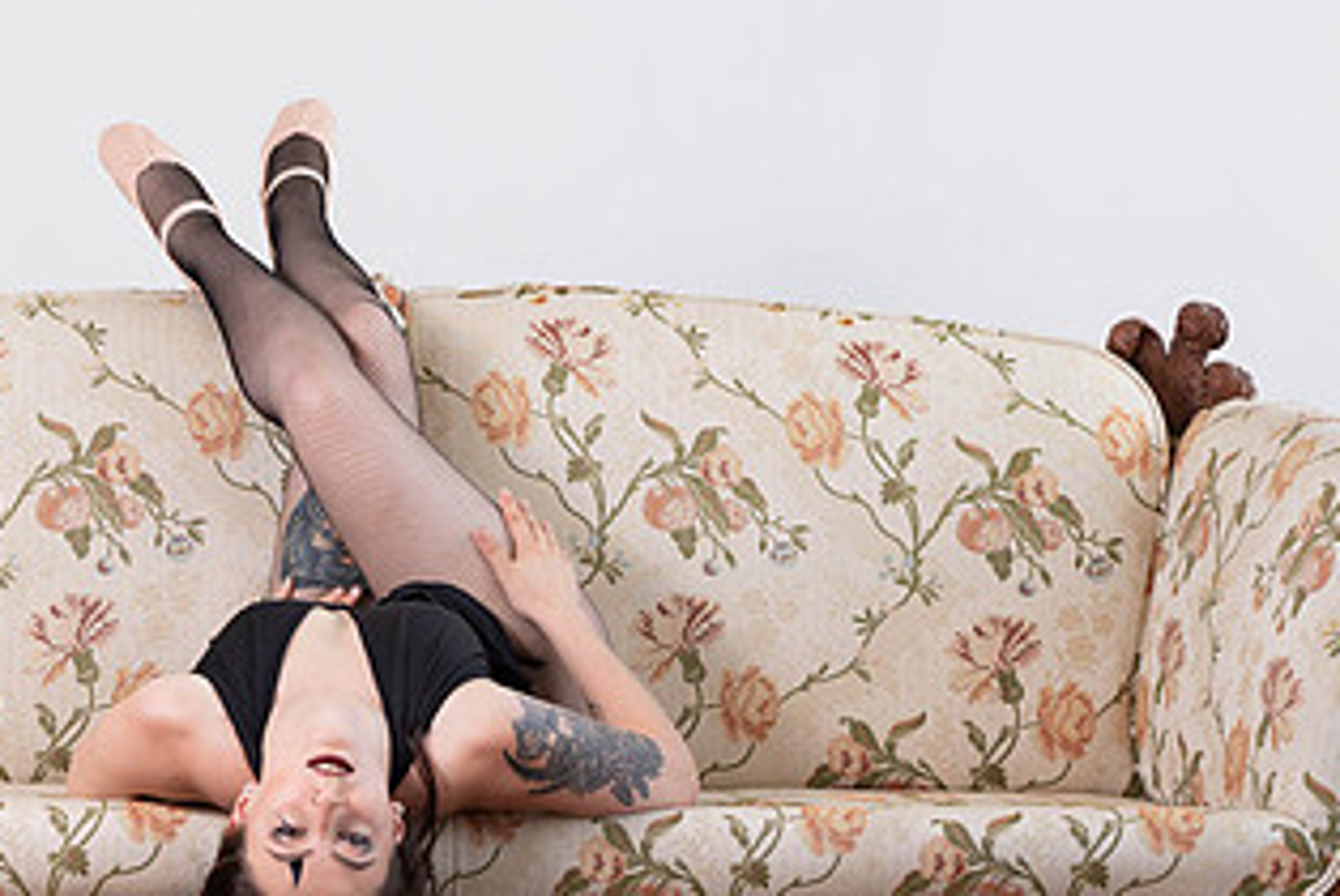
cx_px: 427
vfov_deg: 7.1
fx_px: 7190
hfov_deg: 10.6
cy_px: 493
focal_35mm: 193
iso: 320
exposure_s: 1/40
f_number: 6.3
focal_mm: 100
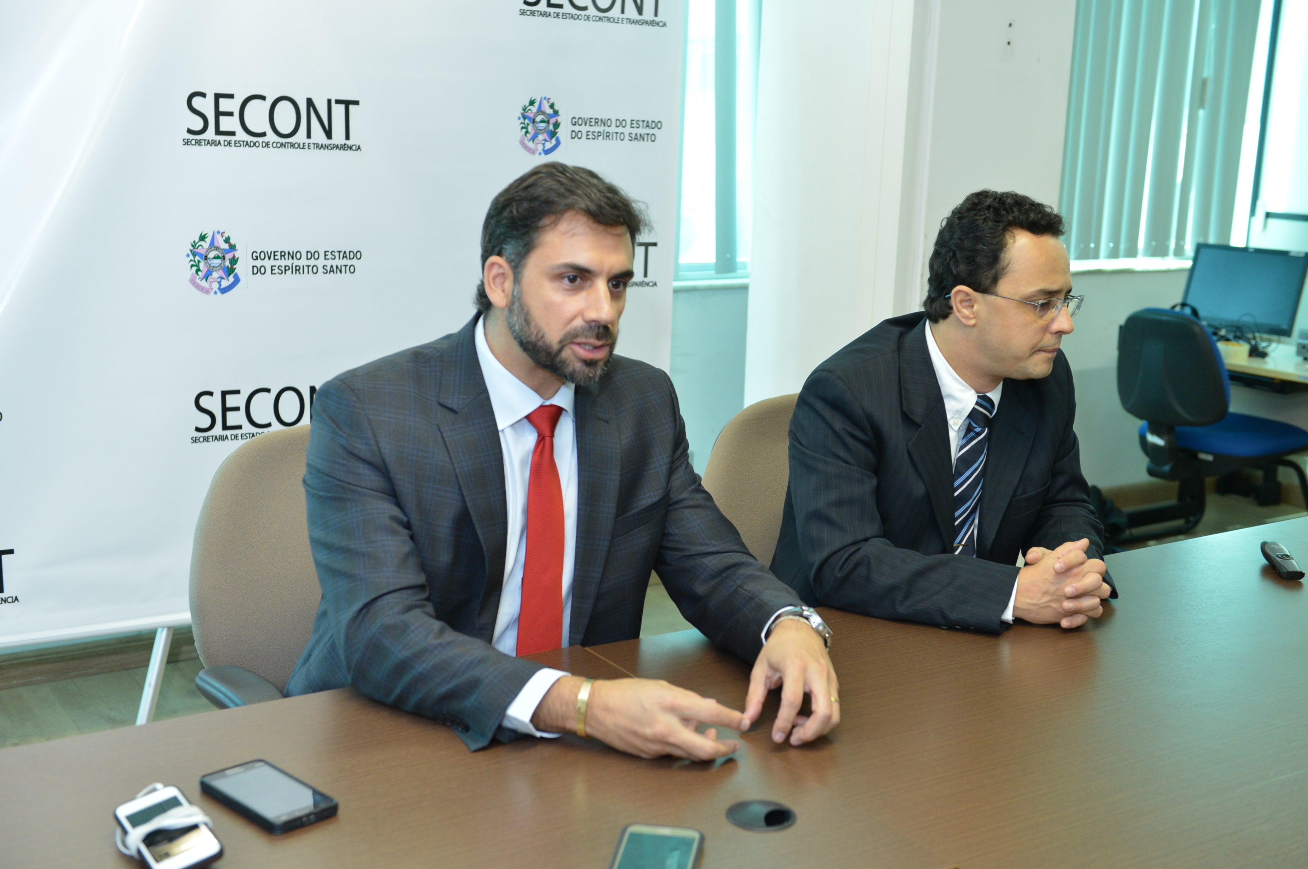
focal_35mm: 44
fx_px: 1597
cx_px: 654
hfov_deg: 44.5
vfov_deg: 30.4
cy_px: 434
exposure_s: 1/160
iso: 1600
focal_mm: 44
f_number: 4
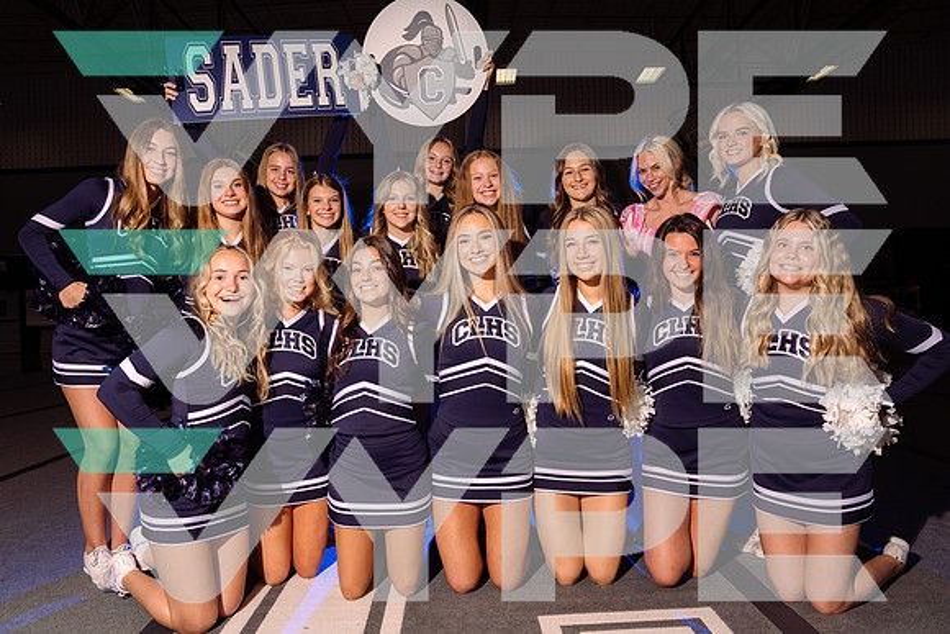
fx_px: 633
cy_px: 317
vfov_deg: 53.2
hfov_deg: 73.7
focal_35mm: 24
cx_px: 475
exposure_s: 1/250
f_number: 8
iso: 100
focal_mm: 24
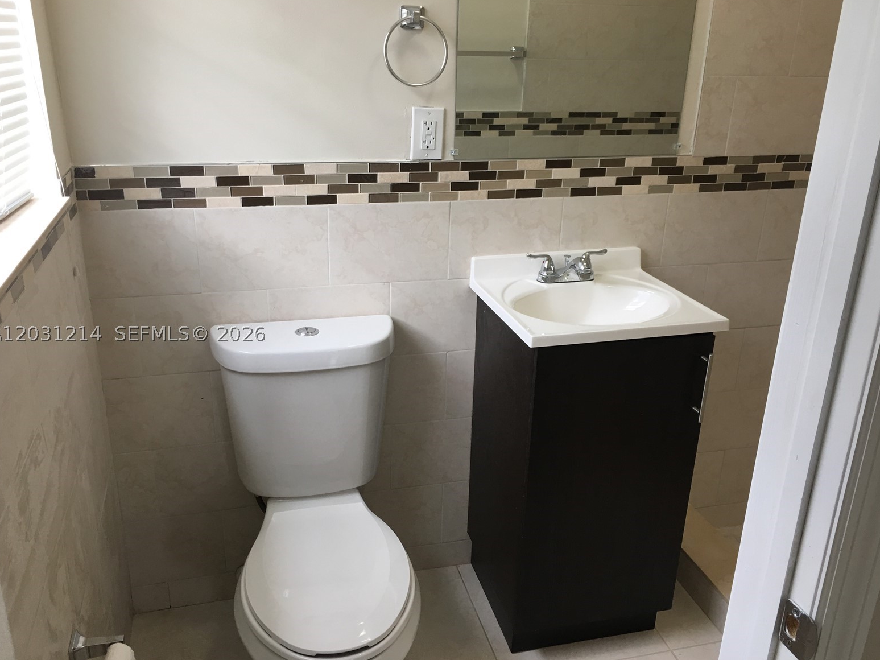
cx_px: 439
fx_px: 763
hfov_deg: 60.0
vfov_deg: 46.8
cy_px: 333
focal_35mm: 30
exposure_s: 1/40
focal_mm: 4.15
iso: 32
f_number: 2.2
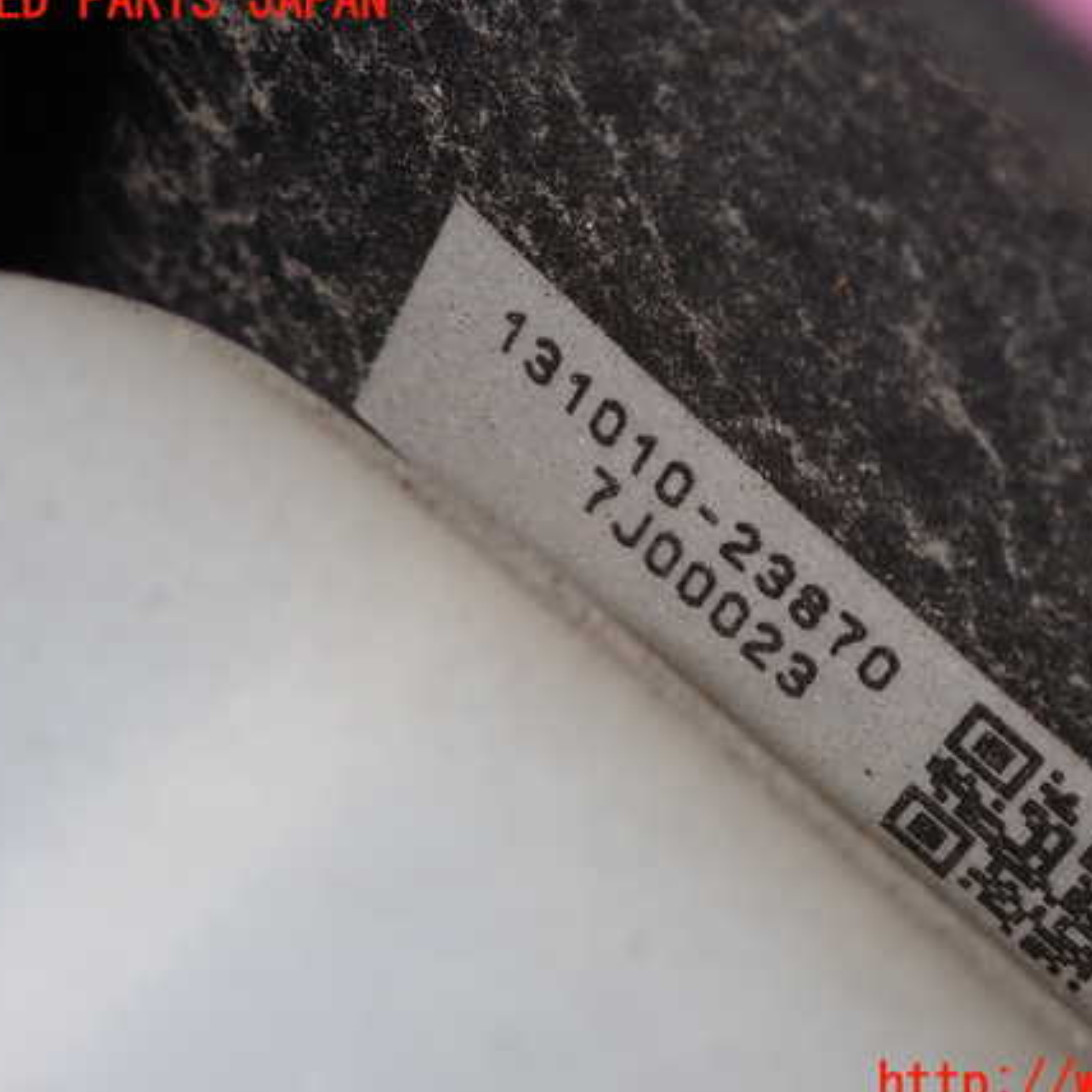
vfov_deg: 16.0
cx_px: 689
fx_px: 3890
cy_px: 543
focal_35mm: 109
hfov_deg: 16.0
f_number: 13
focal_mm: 15.66
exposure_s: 1/80
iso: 200
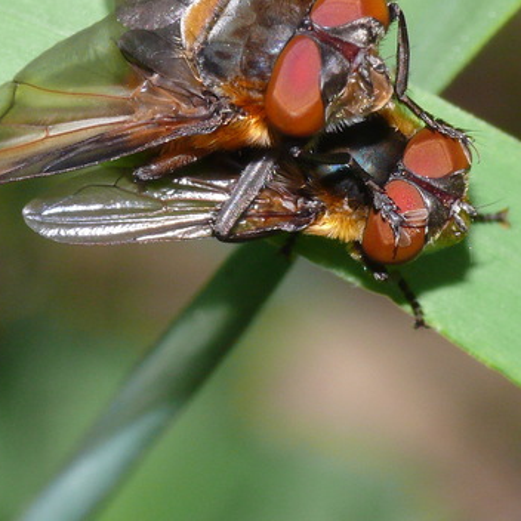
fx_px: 7186
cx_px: 254
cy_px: 59
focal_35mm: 422
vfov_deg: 4.1
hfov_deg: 4.2
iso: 200
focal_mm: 41.6
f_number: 10
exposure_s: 1/250
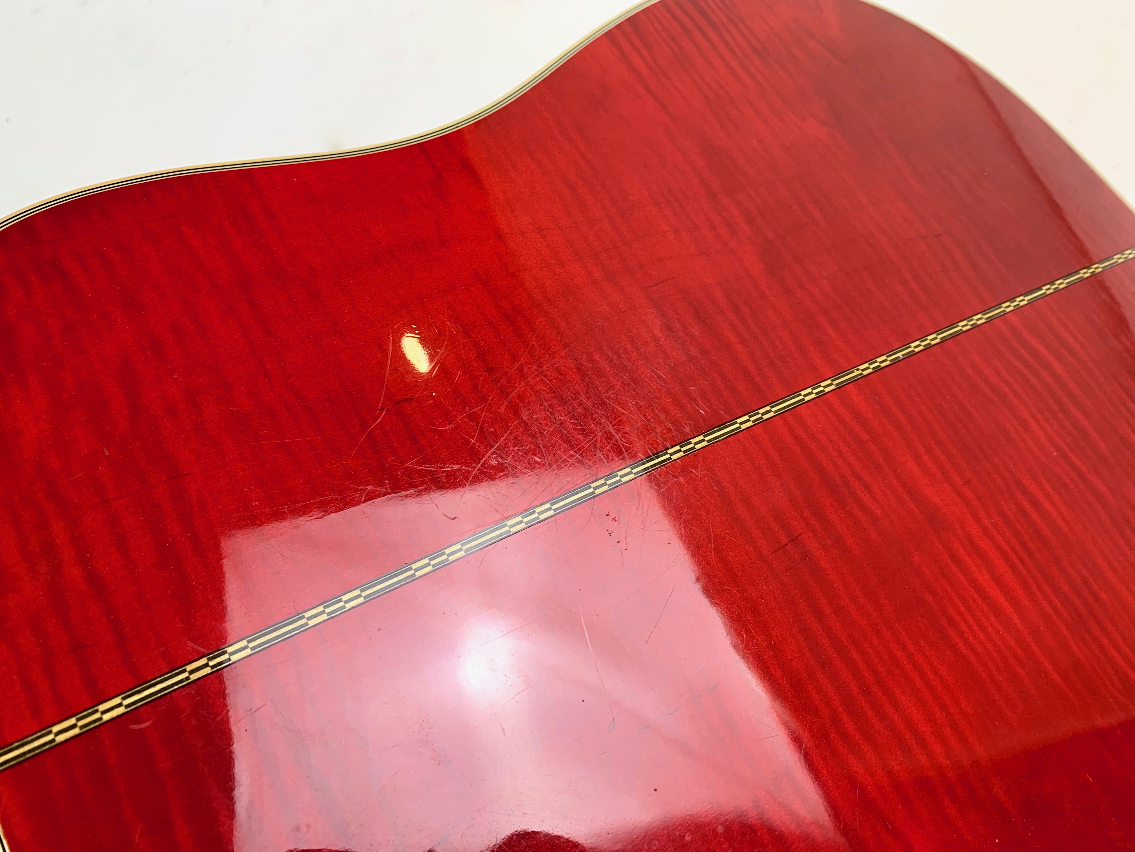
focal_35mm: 26
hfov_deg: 67.3
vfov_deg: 53.1
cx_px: 568
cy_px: 426
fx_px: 852
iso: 50
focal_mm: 4.25
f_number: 1.8
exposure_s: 1/50
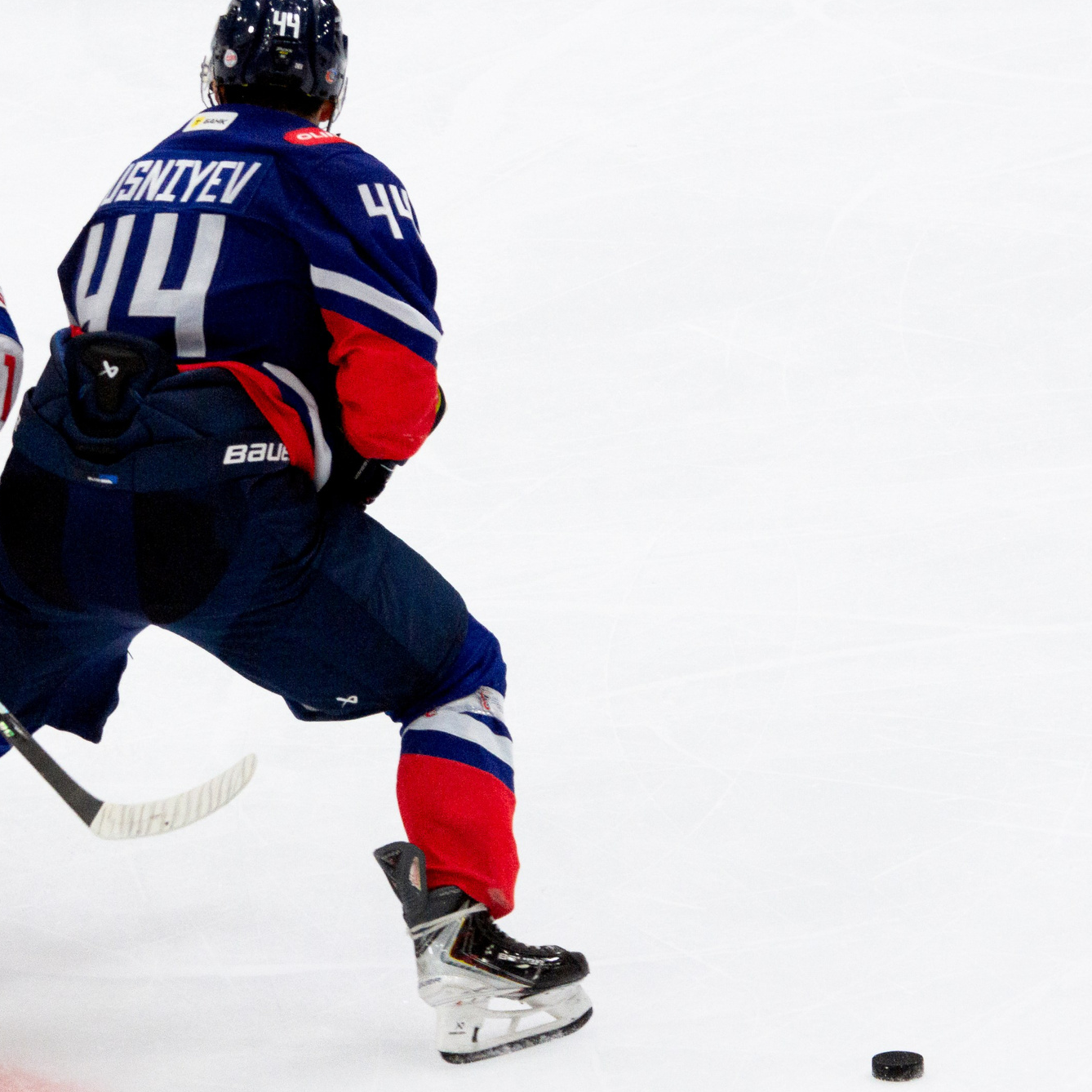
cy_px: 558
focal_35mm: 427
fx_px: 15240
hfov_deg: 4.1
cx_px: 165
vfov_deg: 4.1
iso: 2500
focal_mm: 130
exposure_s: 1/1000
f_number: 5.6
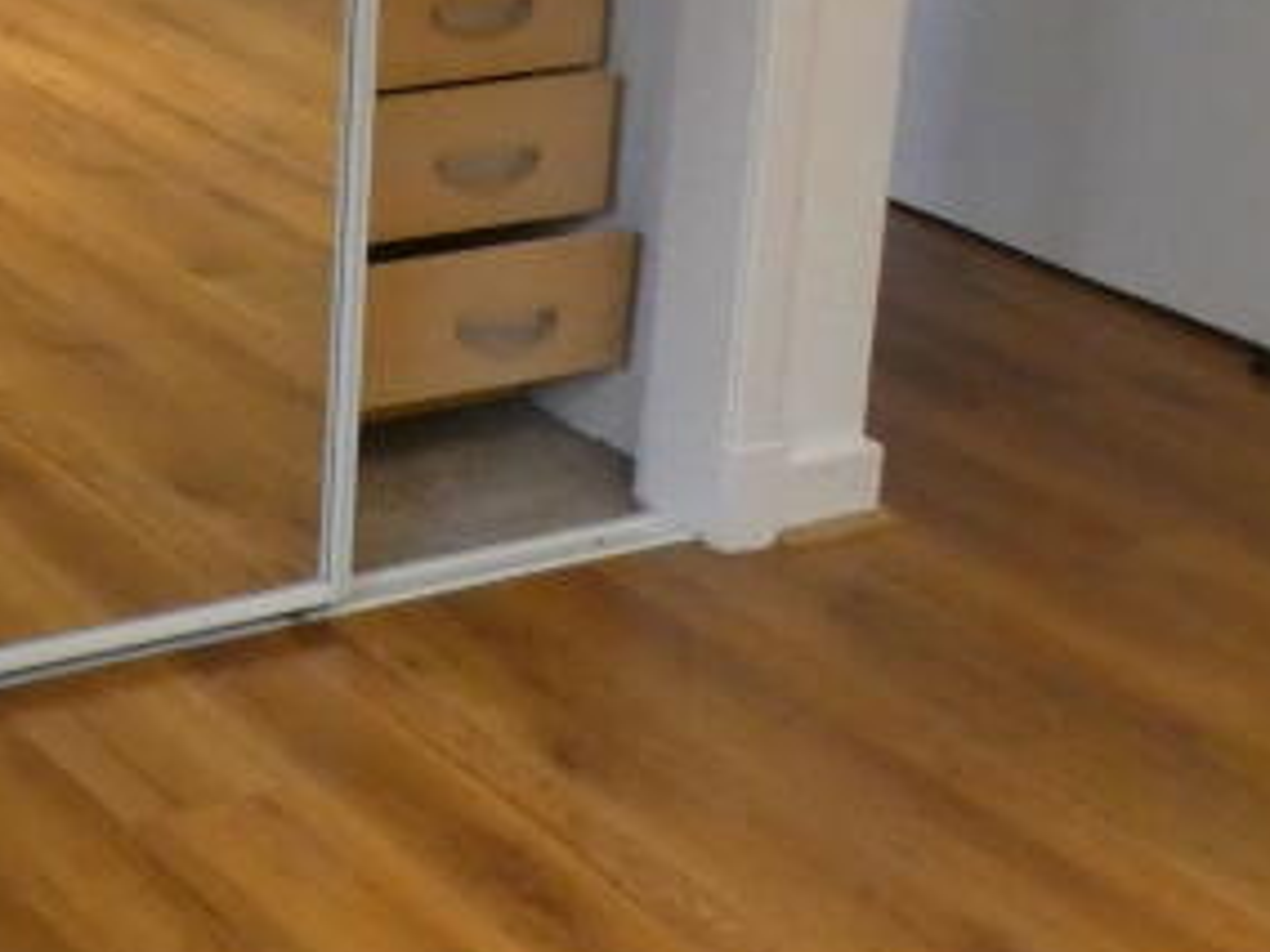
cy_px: -375
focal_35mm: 72
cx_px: -684
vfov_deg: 18.6
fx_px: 2642
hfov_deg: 22.0
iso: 800
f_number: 2.8
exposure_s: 1/60
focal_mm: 3.6
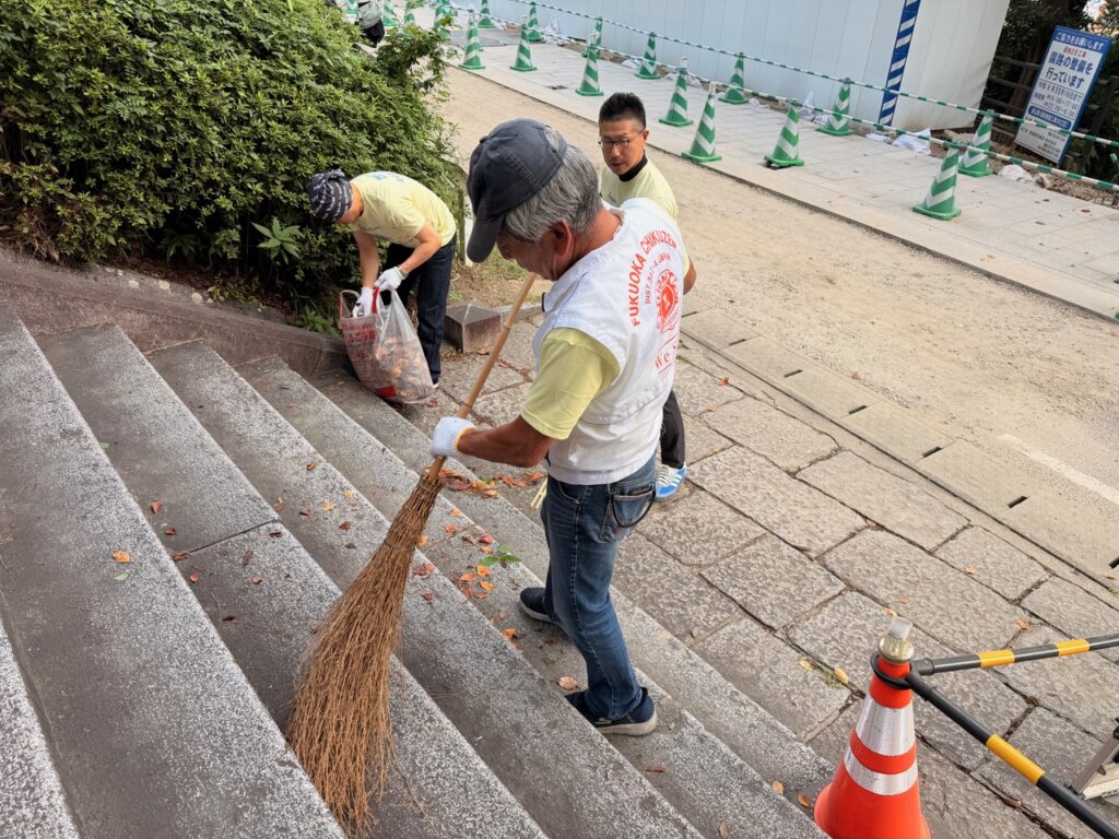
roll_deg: -4.3
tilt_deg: -31.7
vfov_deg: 56.8
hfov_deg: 71.6
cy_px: 420
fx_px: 776
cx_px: 560
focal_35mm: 24
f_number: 1.78
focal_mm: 6.76
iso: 80
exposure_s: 1/702
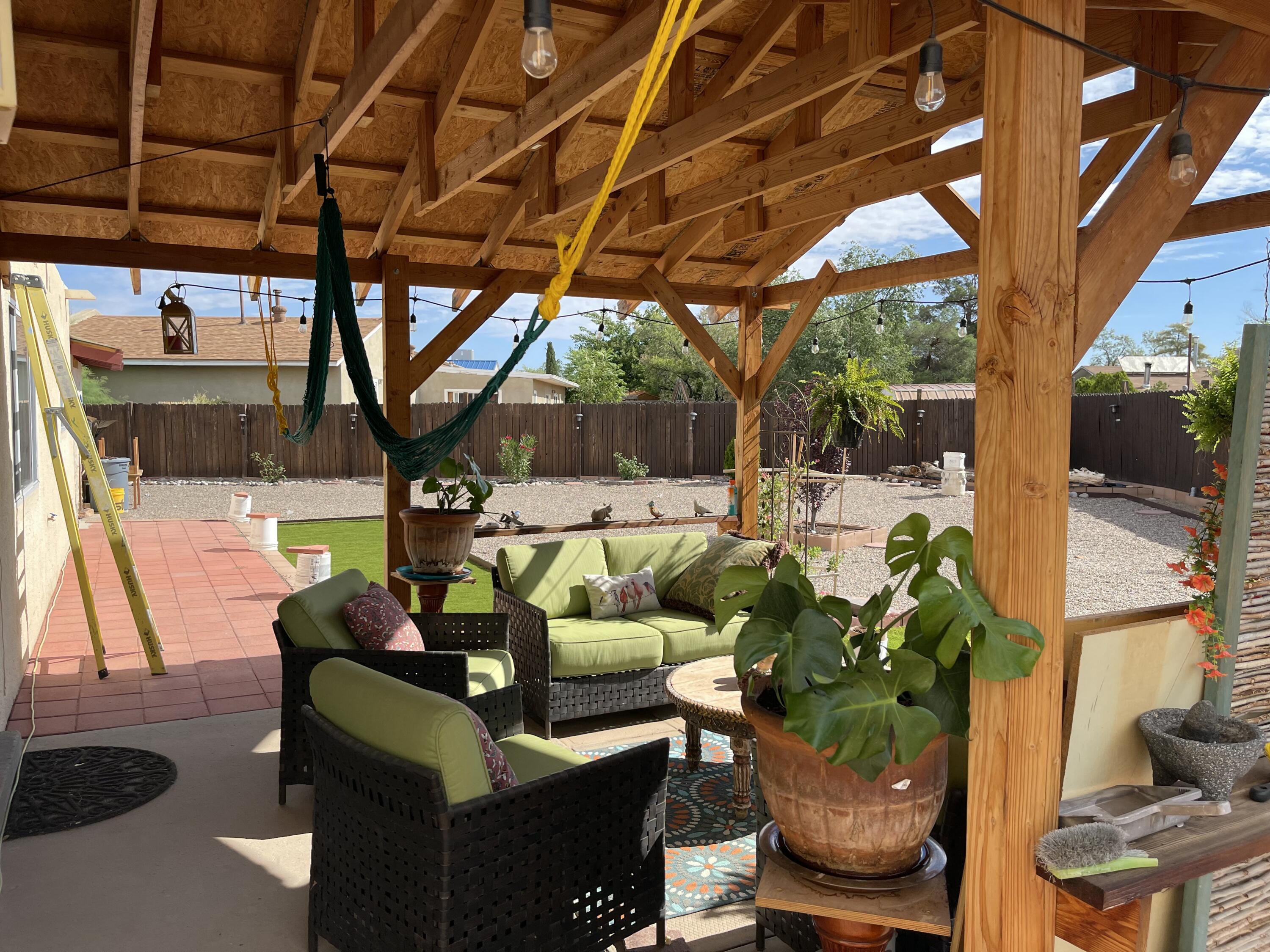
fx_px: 917
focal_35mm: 25
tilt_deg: -3.5
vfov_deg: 54.9
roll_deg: -0.5
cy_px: 476
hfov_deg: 69.4
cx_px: 635
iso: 32
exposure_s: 1/1821
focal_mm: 5.1
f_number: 1.6
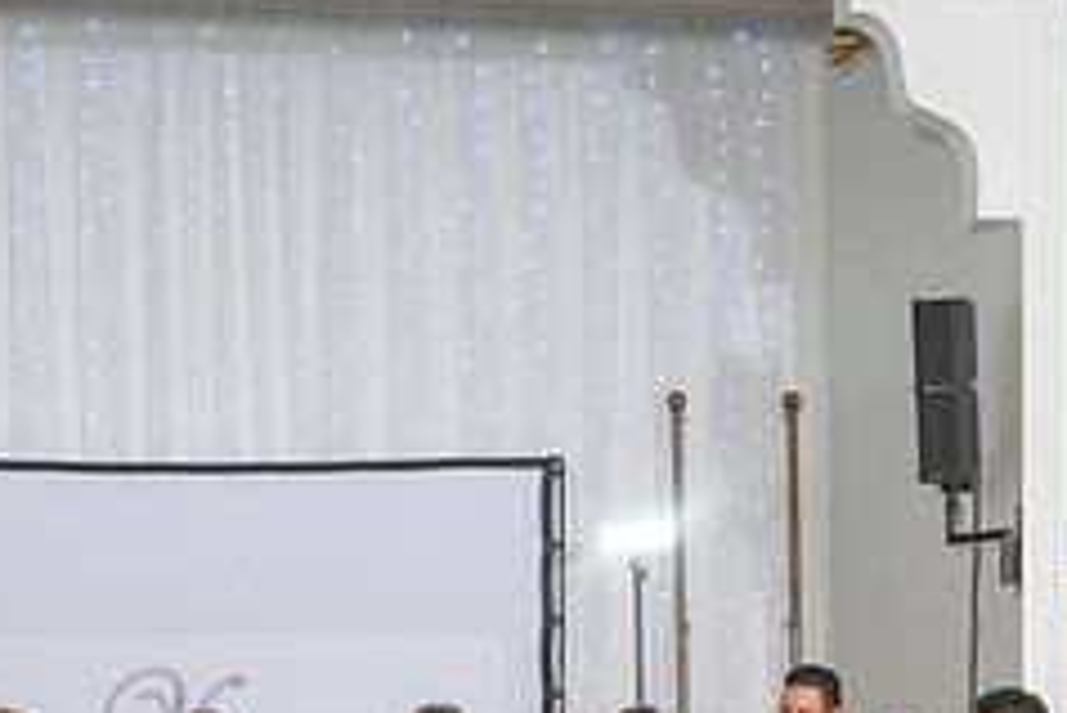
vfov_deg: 14.1
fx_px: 2728
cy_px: 1019
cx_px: 440
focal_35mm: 92
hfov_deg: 22.1
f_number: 3.5
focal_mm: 24
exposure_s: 1/200
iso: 500
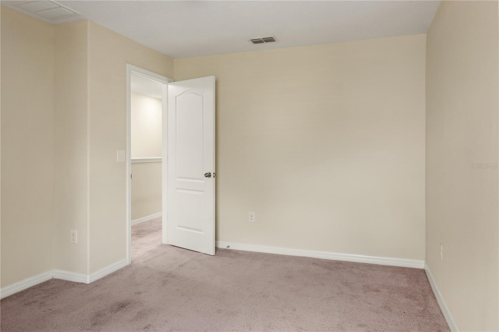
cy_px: 166
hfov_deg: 73.8
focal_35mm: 24
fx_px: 333
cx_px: 250
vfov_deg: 53.1
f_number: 9
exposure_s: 1/3
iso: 250
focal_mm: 16
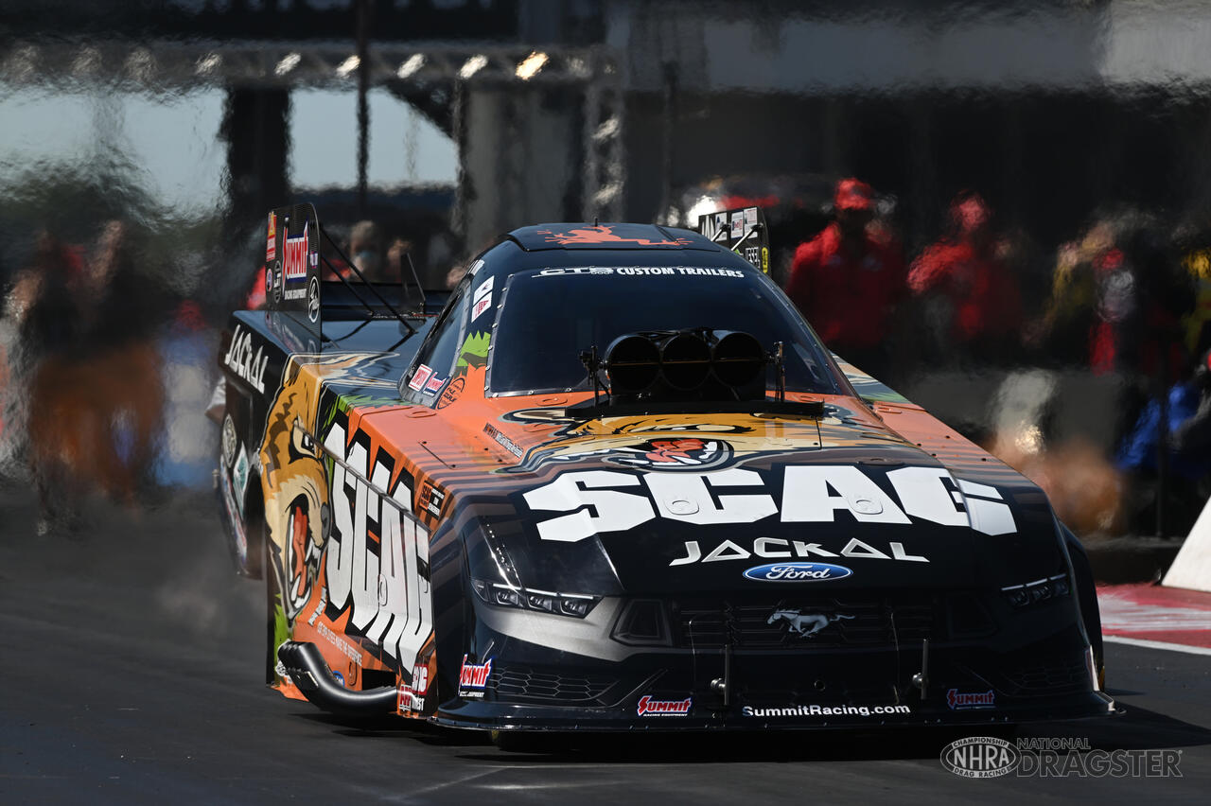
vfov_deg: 4.6
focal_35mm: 300
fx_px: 10086
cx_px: 606
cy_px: 403
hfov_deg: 6.9
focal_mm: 300
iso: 250
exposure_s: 1/1600
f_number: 9
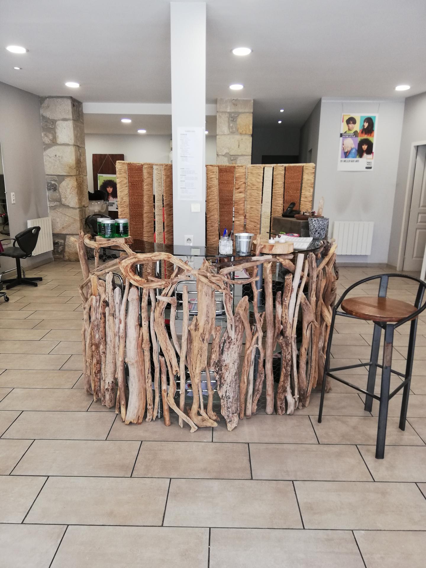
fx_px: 427
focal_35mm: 26
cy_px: 284
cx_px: 213
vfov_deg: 67.3
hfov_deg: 53.1
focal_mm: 3.81
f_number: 2.2
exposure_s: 1/50
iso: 125
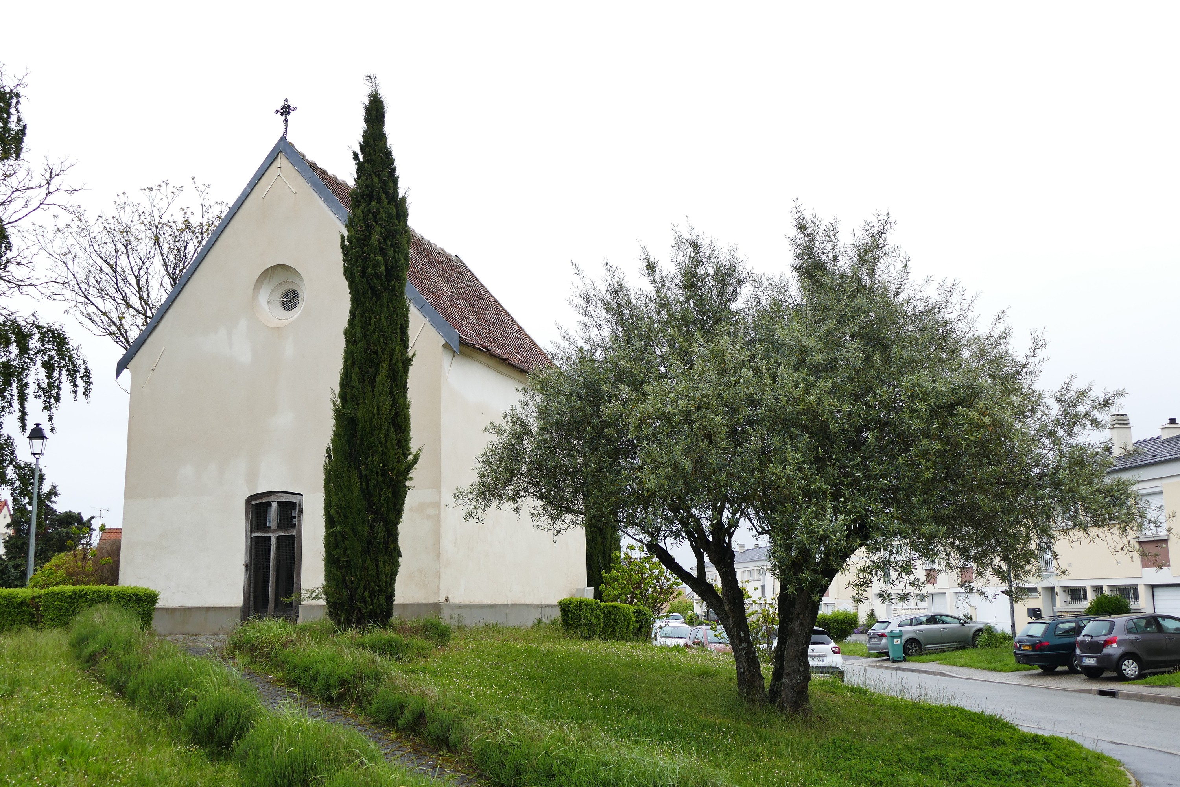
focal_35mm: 35
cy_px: 394
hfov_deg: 54.4
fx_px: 1147
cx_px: 590
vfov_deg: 37.9
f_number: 3.1
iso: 125
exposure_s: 1/500
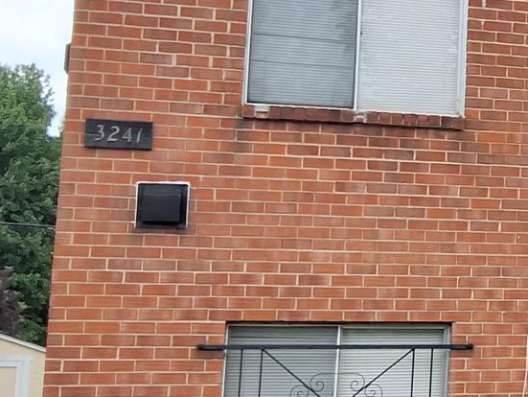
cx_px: 953
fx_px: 1587
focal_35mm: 104
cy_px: 123
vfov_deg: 14.2
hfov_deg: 16.0
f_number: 1.9
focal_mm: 2.91
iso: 32
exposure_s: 1/1217
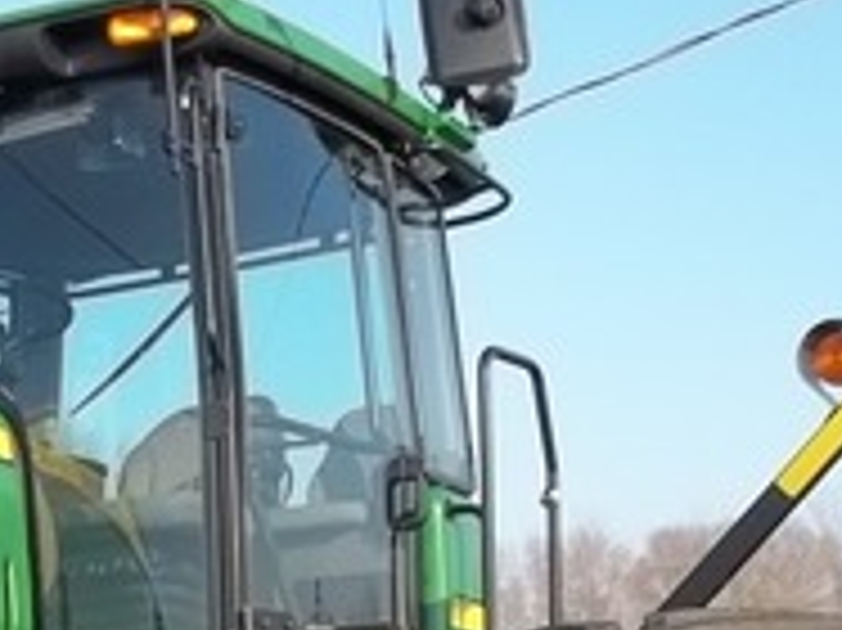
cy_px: 855
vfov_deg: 14.6
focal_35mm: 96
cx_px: -9
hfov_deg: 19.8
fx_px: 2334
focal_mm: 5.9
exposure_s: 1/320
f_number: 3.3
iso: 64
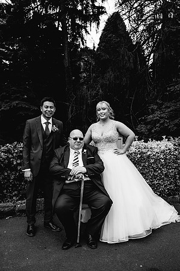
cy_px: 136
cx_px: 90
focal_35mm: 35
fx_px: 262
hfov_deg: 37.9
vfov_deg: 54.4
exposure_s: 1/500
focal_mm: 35
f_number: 4
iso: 160
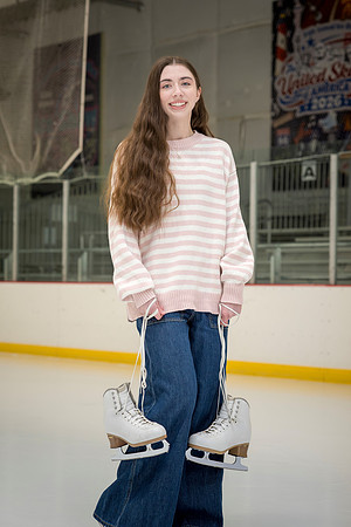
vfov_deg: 23.9
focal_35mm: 85
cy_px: 264
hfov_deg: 16.1
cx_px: 176
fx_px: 1243
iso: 1000
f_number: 5
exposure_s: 1/250
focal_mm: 85
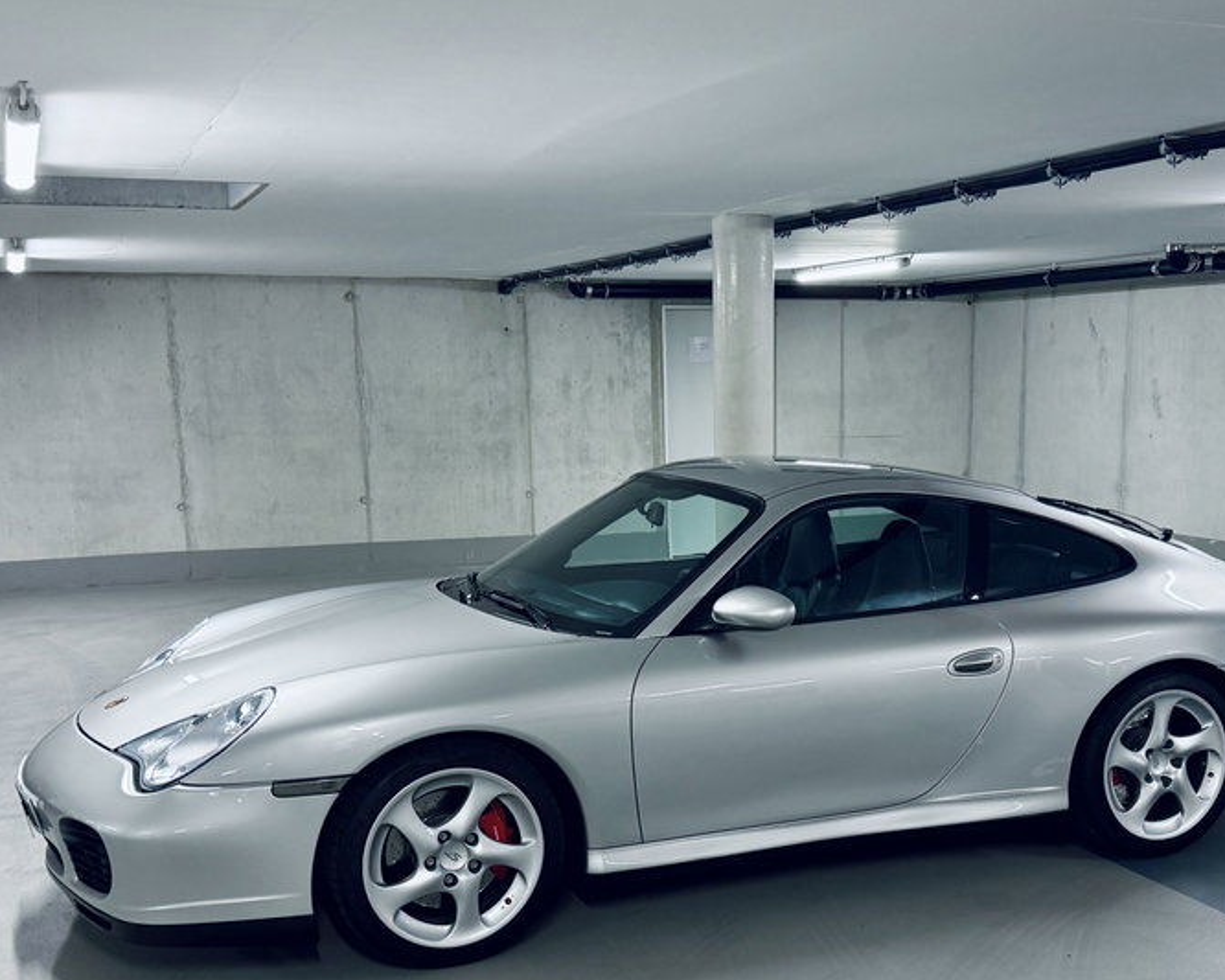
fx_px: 979
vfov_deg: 53.2
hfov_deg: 63.9
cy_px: 513
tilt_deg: -10.1
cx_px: 675
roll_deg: +1.4
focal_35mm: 27
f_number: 1.78
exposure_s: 1/100
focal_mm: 6.76
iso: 200
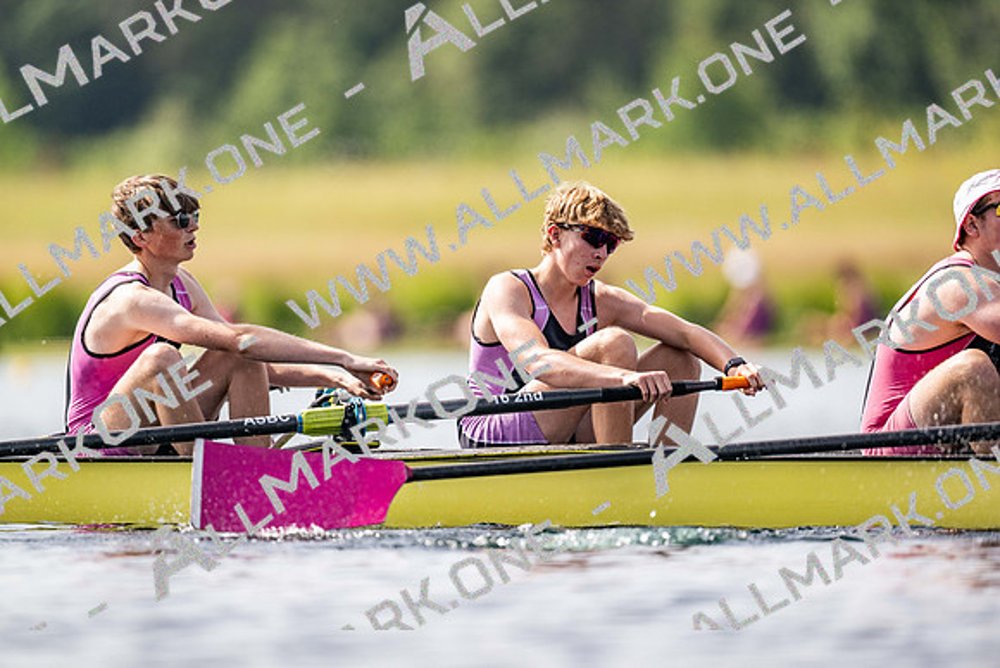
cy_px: 334
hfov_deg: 3.4
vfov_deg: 2.3
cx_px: 500
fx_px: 16670
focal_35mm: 600
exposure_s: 1/2500
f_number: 4
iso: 200
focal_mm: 600
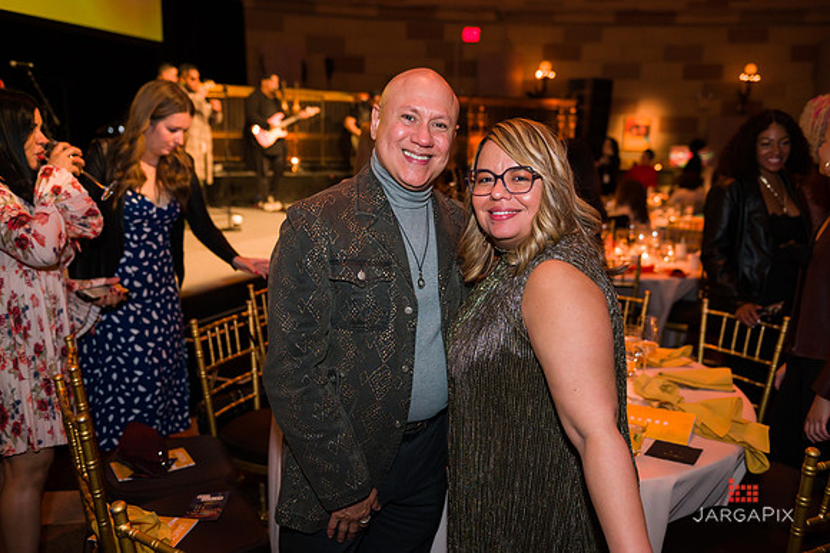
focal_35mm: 32
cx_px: 415
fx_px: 737
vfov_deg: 41.1
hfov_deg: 58.7
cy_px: 276
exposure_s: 1/200
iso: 1600
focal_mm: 32
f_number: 4
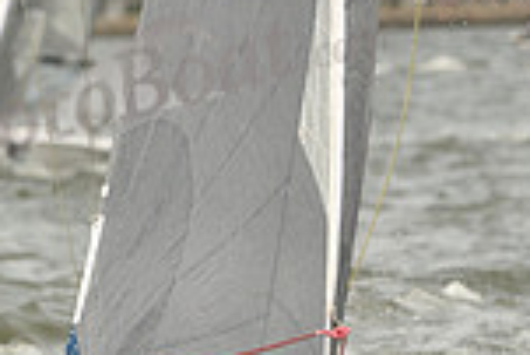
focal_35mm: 847
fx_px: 12481
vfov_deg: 1.6
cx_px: -284
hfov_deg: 2.4
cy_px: 322
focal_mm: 220
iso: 320
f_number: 6.3
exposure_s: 1/1250
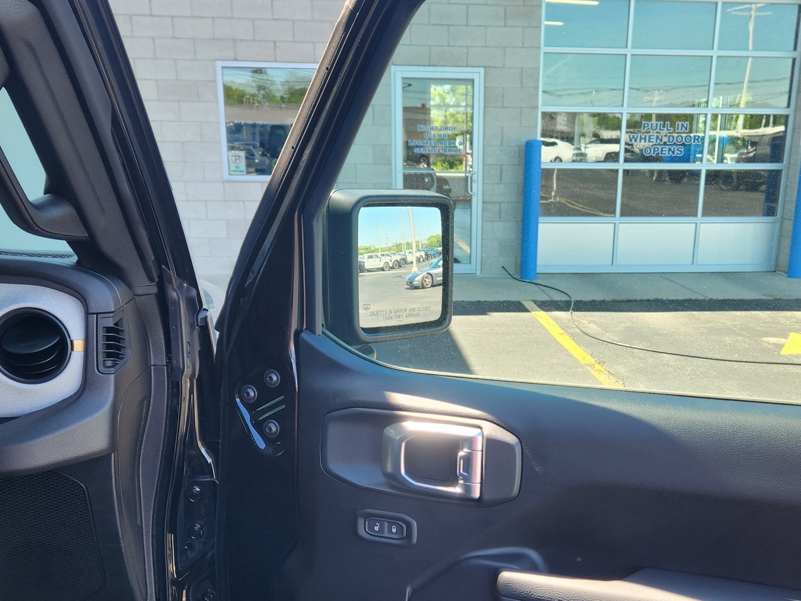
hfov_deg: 52.6
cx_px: 429
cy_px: 421
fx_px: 810
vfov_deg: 40.0
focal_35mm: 35
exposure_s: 1/180
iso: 32
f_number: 1.8
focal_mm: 5.4
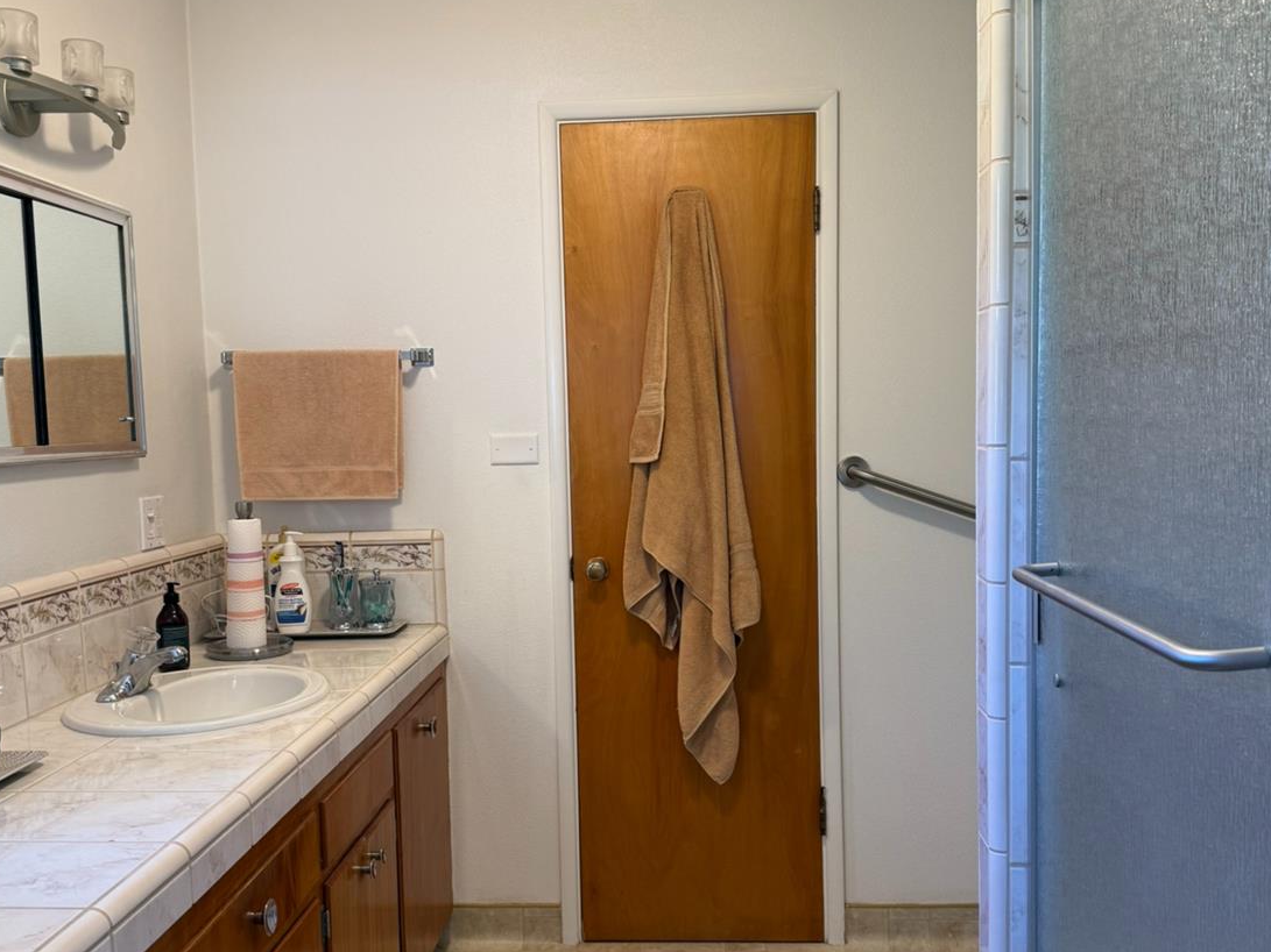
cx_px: 624
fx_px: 1212
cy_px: 523
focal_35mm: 33
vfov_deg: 42.9
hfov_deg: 55.4
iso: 125
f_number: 1.78
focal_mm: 6.76
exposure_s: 1/60
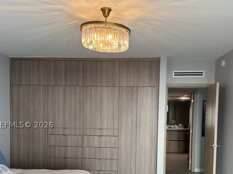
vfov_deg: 38.9
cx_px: 119
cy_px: 125
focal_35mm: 36
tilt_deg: -2.0
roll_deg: -1.7
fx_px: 242
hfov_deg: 51.4
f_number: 1.78
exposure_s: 1/123
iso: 80
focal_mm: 6.86
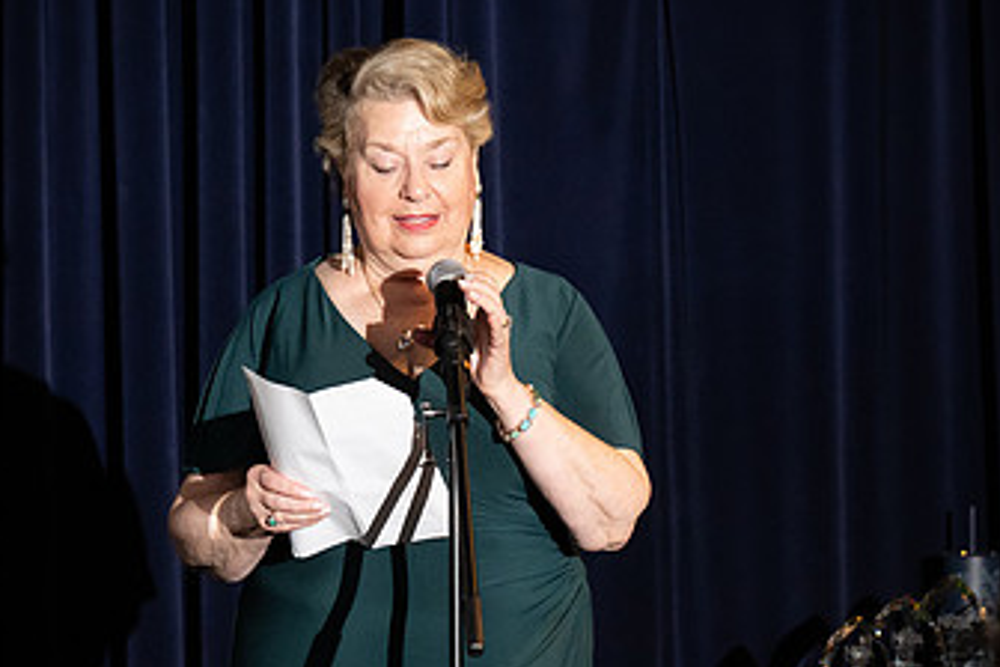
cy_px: 423
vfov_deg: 4.5
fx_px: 8527
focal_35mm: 307
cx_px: 443
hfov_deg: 6.7
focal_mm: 119
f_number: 4.5
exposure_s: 1/200
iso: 2500
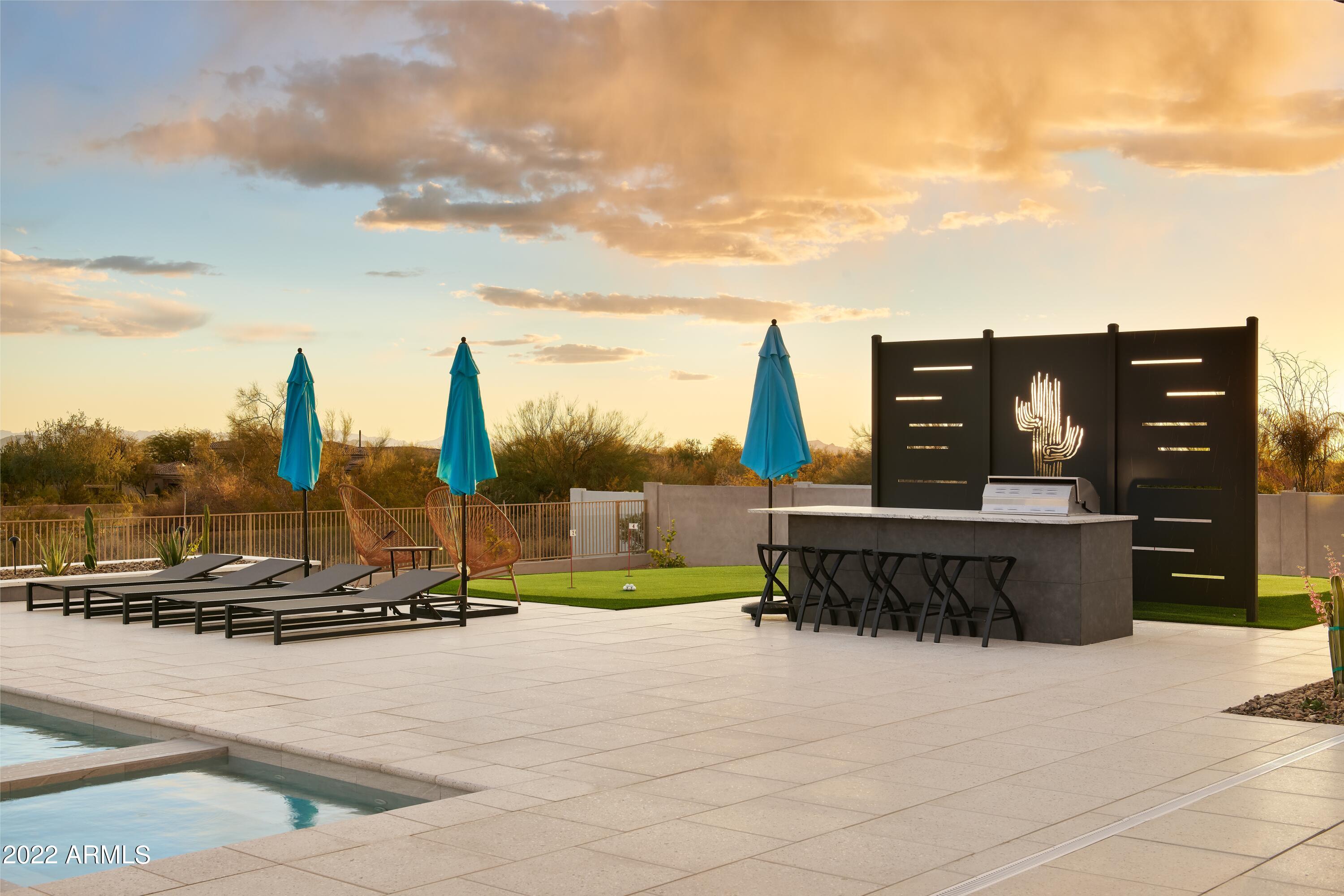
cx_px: 672
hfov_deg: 44.5
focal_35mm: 44
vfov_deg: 30.5
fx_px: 1643
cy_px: 448
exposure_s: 1/20
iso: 200
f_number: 11
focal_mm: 44
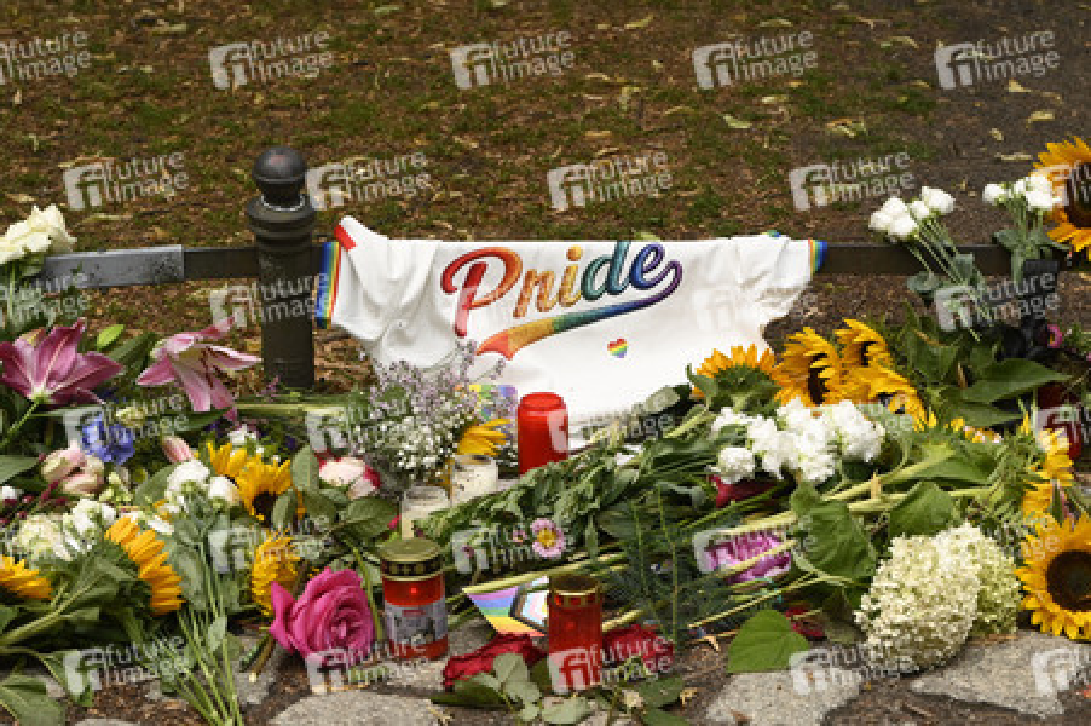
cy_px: 363
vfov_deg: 13.0
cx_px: 546
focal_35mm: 105
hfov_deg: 19.5
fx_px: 3180
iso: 640
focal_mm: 105
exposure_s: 1/400
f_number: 10
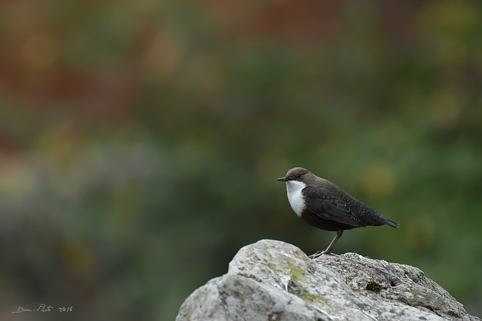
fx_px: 10038
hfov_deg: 2.8
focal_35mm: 750
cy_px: 160
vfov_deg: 1.8
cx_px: 241
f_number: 5.6
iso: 2500
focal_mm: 500
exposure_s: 1/2000
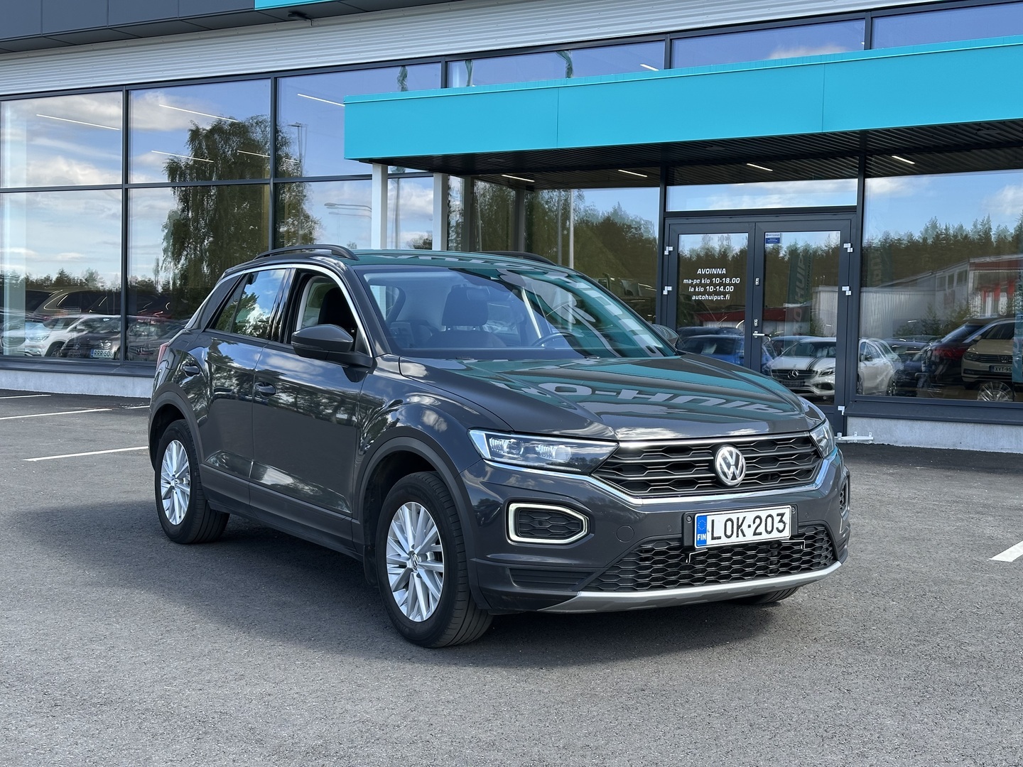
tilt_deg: -2.0
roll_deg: -1.5
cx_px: 512
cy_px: 384
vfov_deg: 30.3
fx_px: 1419
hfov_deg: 39.7
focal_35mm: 48
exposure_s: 1/431
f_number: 1.78
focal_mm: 6.86
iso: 64
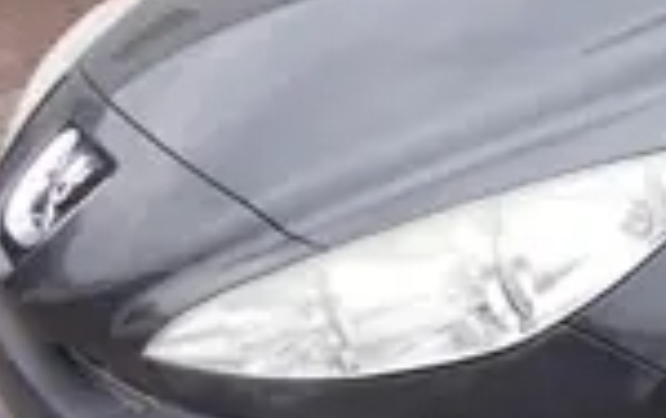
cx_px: 946
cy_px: 40
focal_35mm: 88
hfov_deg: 20.7
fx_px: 1598
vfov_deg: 14.7
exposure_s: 1/200
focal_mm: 4.6
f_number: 3.2
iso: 80
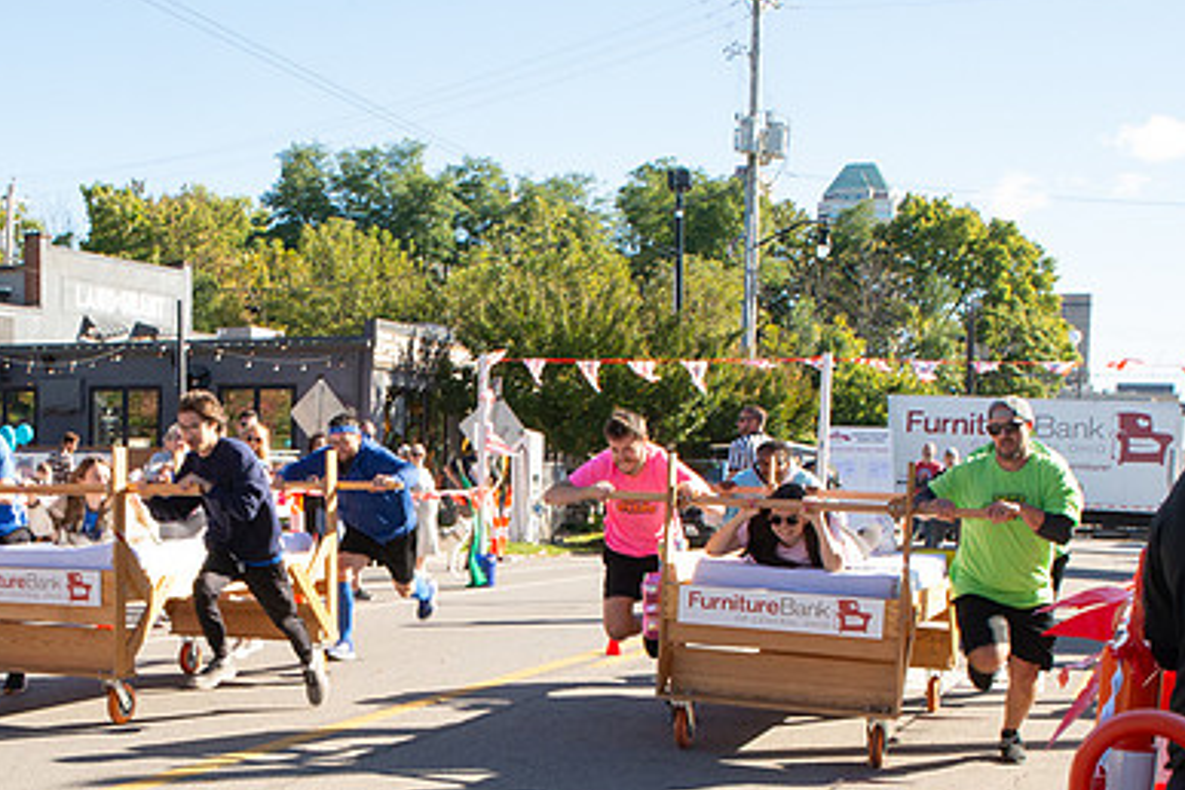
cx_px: 329
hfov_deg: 37.5
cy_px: 652
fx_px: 1712
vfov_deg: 25.5
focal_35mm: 52
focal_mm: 24
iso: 800
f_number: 13
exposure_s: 1/200
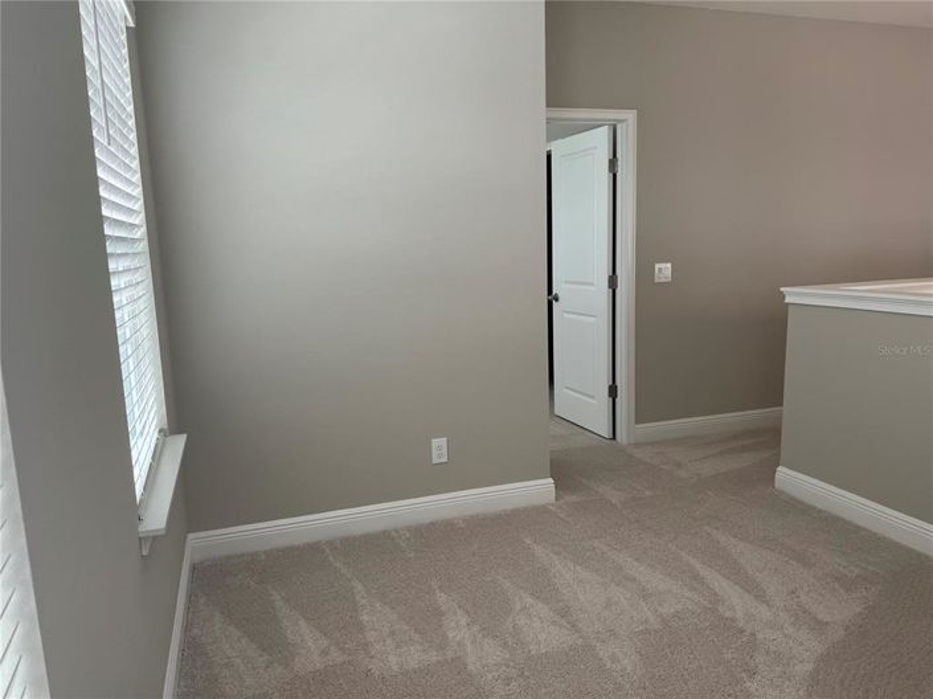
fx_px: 700
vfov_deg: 53.0
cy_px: 350
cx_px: 466
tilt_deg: -9.6
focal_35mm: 26
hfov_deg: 67.3
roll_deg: +1.8
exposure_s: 1/120
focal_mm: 5.7
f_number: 1.5
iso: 64
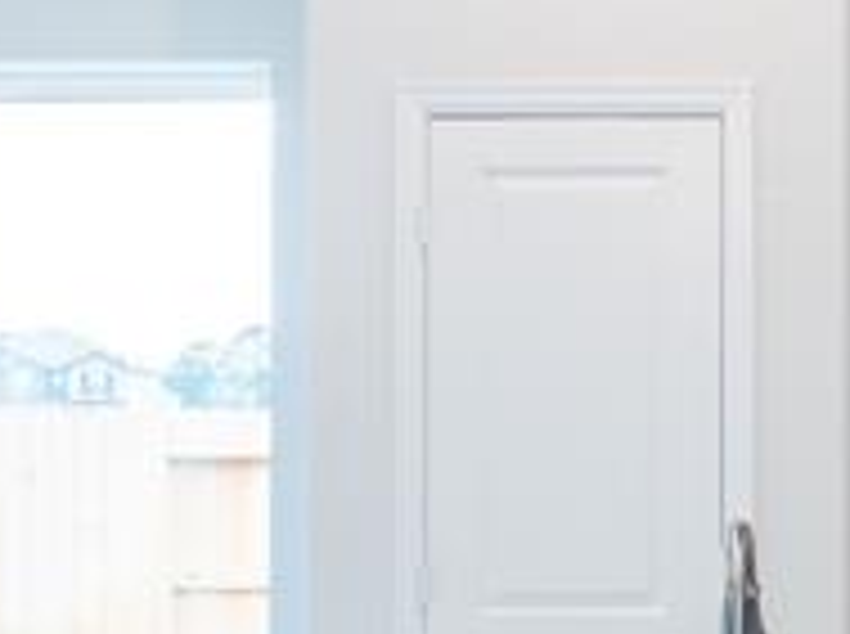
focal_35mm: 76
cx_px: 1079
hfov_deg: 23.1
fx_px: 1863
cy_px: 423
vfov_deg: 19.3
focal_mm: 7
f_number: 8
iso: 200
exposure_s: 1/8
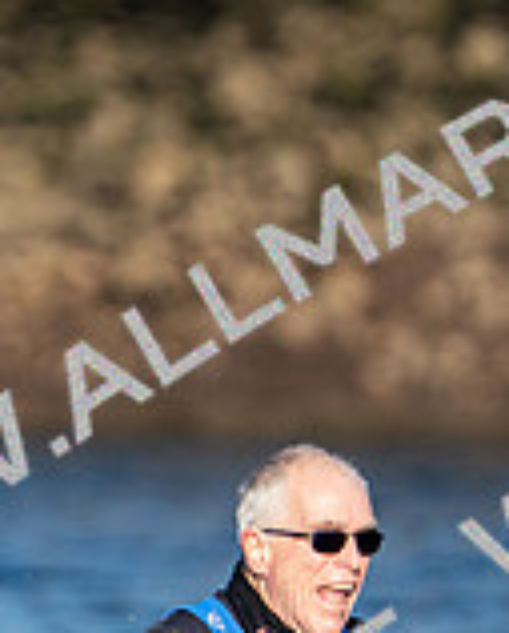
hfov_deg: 0.8
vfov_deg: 0.9
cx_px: 168
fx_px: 38773
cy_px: 647
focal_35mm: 2065
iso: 400
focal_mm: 600
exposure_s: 1/2000
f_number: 6.3
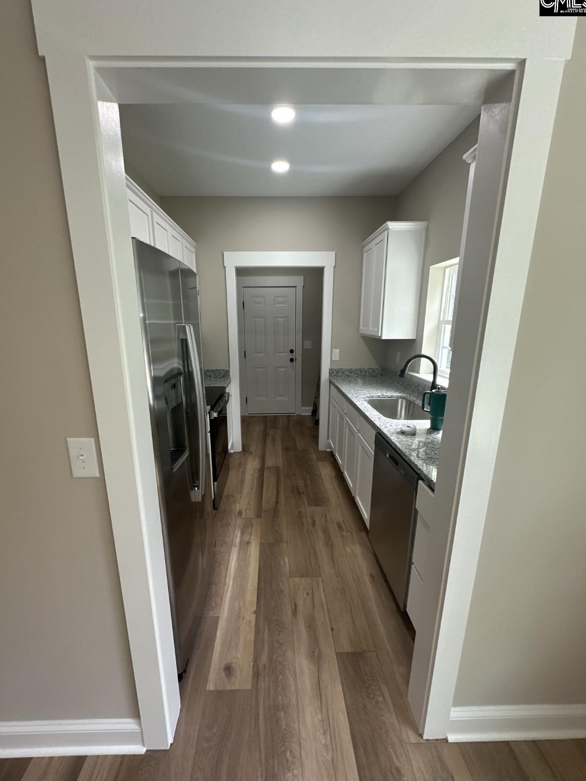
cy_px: 405
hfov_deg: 81.7
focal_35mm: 15
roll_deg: -0.7
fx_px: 339
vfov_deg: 98.1
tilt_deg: -15.4
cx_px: 281
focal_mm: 2.22
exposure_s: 1/99
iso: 125
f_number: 2.2
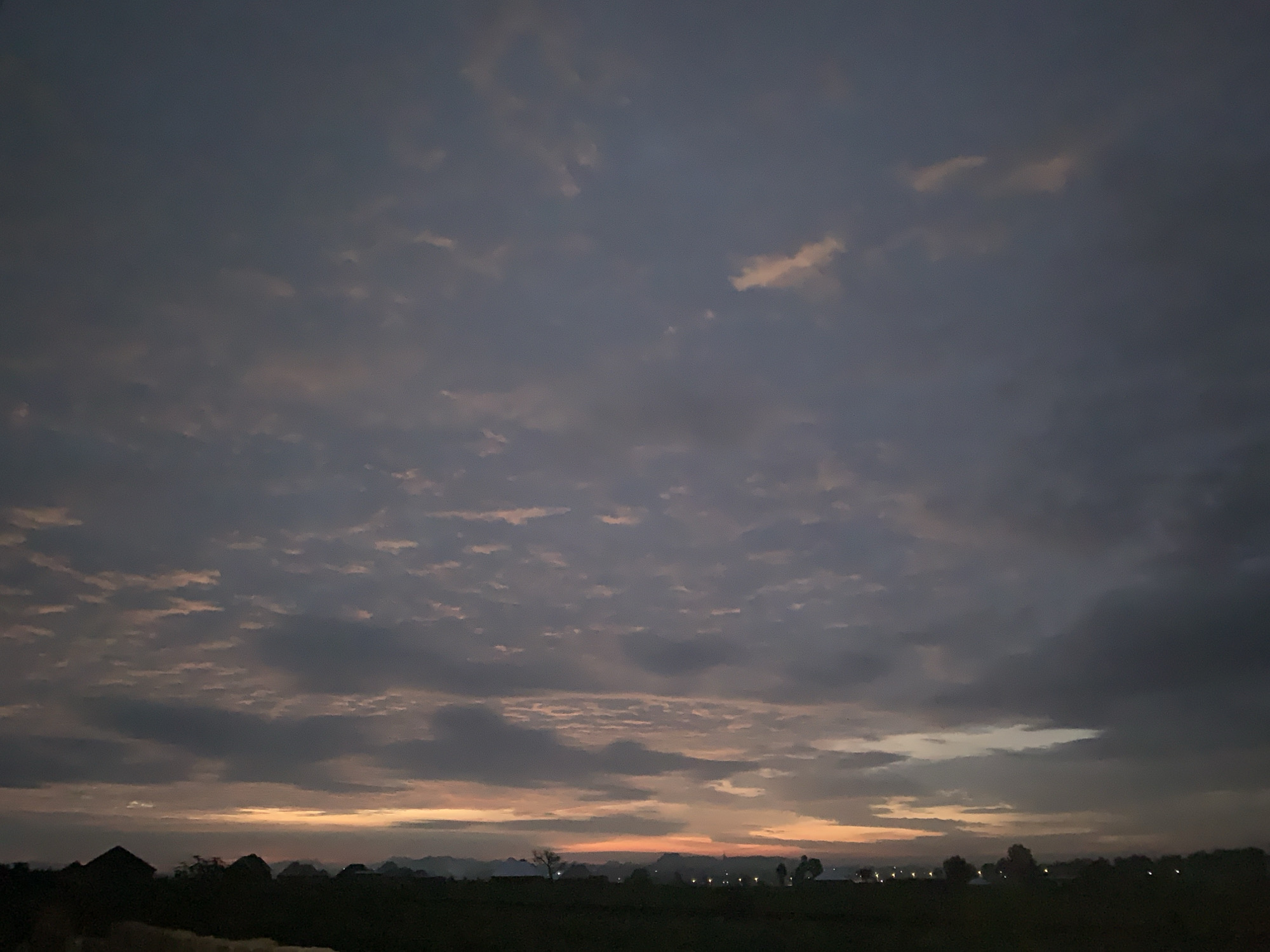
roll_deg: +1.5
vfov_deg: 53.1
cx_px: 635
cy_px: 476
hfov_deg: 67.3
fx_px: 954
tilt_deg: +20.6
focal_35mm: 26
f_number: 1.8
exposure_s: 1/4
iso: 1600
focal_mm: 4.25
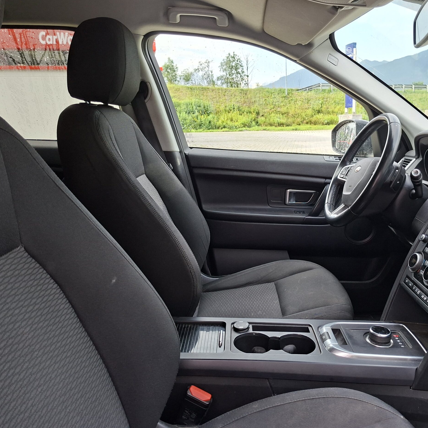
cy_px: 210
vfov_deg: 57.3
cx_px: 268
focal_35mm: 28
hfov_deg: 56.6
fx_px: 392
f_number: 1.8
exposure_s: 1/140
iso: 50
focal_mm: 5.54
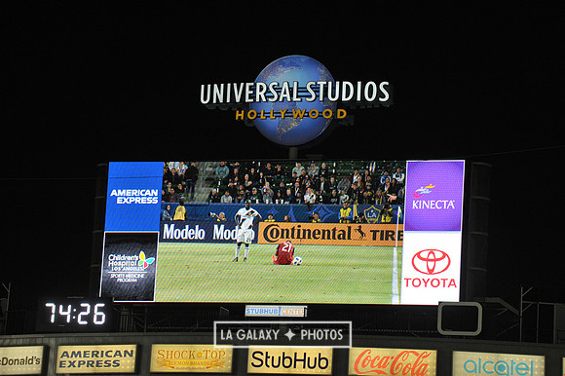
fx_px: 2980
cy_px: 188
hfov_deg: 10.8
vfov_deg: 7.2
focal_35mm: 190
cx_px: 282
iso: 1600
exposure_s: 1/250
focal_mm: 190
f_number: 8
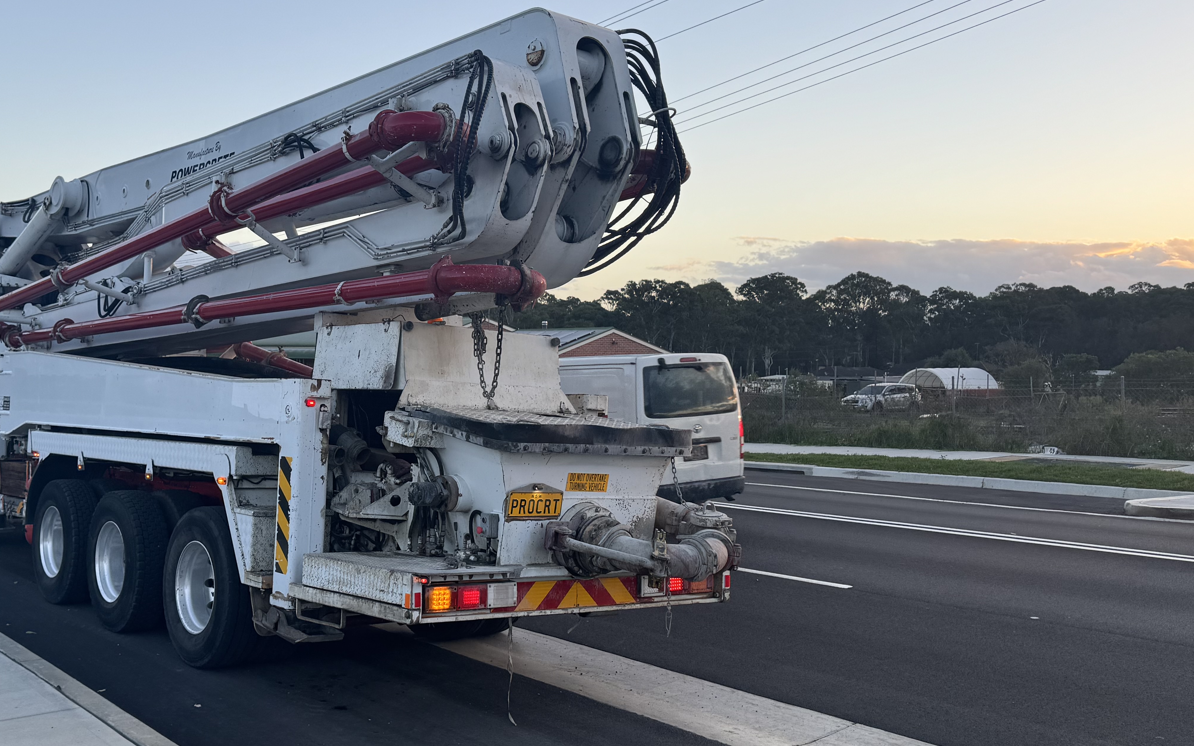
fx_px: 1172
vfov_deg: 35.3
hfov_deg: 52.9
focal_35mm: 36
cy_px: 395
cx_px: 392
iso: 80
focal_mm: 6.76
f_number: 1.78
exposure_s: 1/558
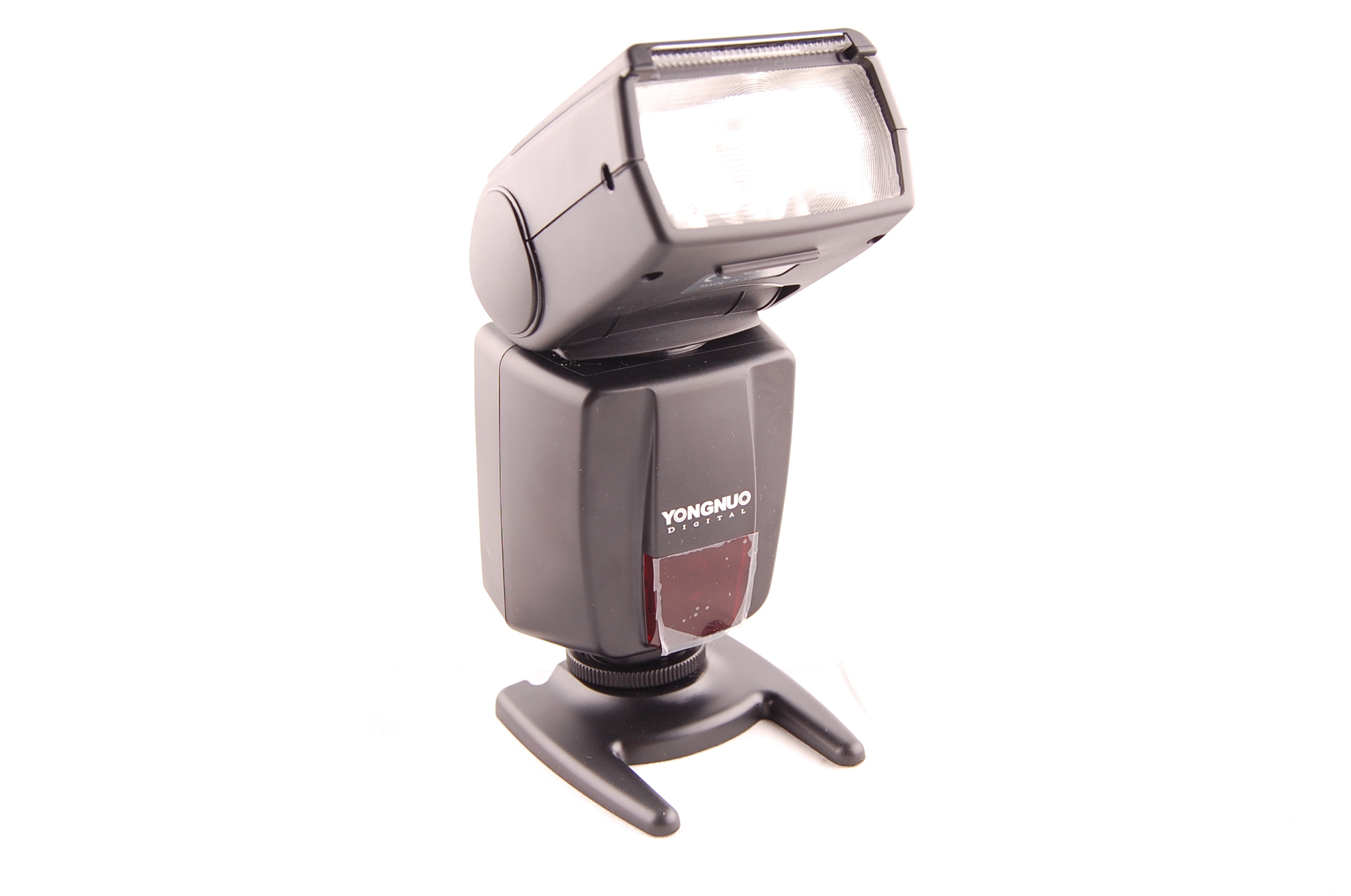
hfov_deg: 49.6
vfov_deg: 34.1
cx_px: 676
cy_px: 448
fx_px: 1461
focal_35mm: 39
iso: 200
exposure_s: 1/250
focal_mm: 26
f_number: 8
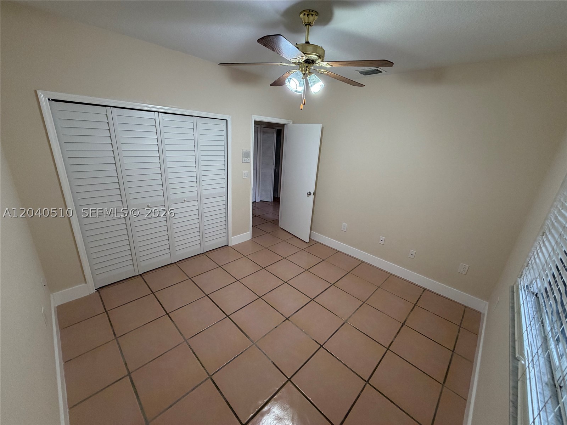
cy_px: 212
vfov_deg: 85.7
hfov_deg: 102.1
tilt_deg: -17.9
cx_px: 284
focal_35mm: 14
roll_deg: -3.8
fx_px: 229
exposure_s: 1/60
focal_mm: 2.22
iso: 160
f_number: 2.2
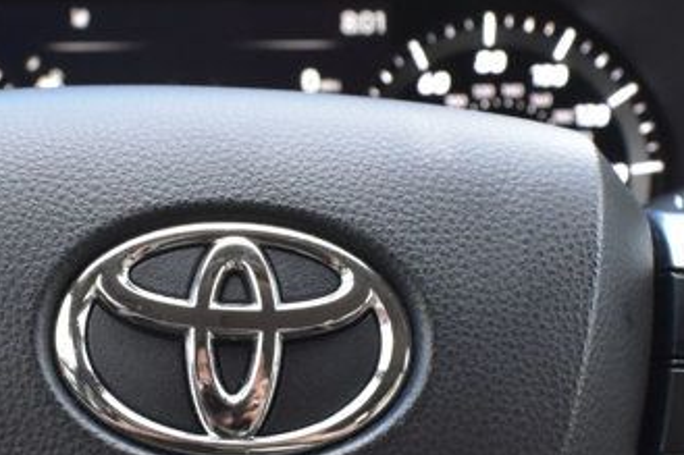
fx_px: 1595
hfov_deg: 24.1
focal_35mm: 84
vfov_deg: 16.1
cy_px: 386
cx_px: 222
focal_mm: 18
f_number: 6.3
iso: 1100
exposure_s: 1/15
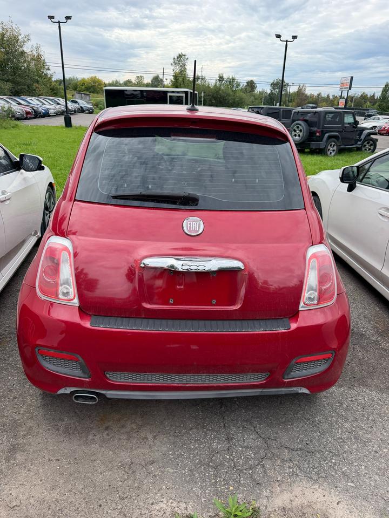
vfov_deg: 71.6
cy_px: 259
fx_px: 360
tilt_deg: -23.0
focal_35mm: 24
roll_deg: -1.0
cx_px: 194
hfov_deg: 56.8
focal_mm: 6.76
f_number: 1.78
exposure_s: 1/2232
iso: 100
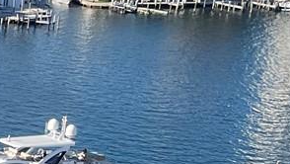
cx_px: -249
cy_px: 453
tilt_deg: -27.1
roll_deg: -0.7
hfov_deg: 12.6
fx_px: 1185
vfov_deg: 7.2
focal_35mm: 154
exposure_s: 1/1647
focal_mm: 5.1
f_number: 1.6
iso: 50
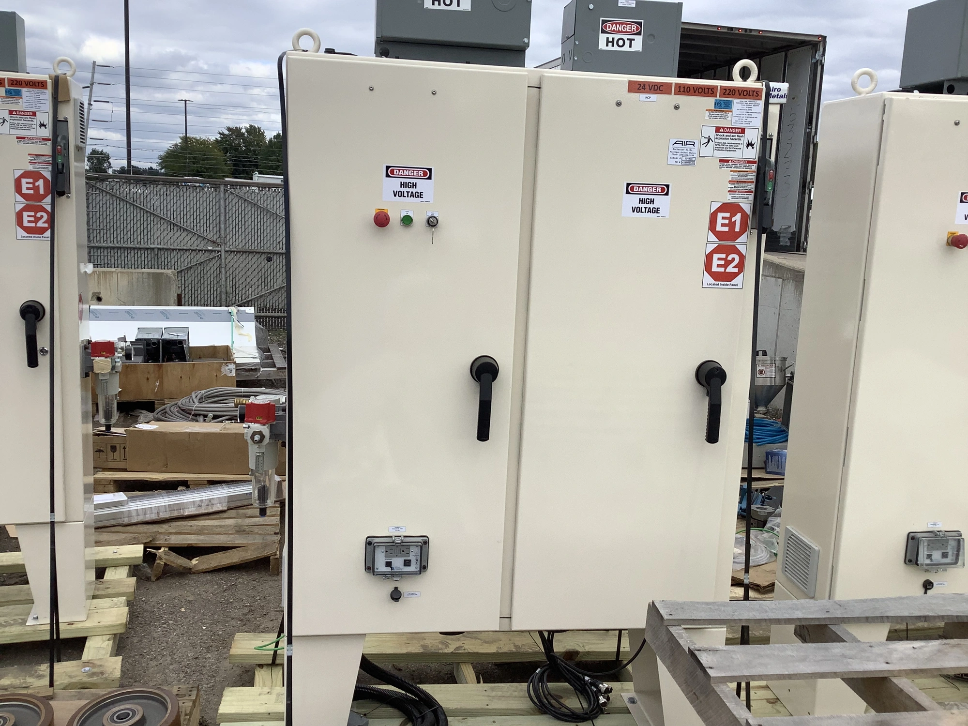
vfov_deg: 45.4
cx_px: 484
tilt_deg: -9.2
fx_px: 867
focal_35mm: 31
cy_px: 363
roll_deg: -2.5
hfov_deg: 58.4
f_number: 2.4
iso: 25
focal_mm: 3.3
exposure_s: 1/1031
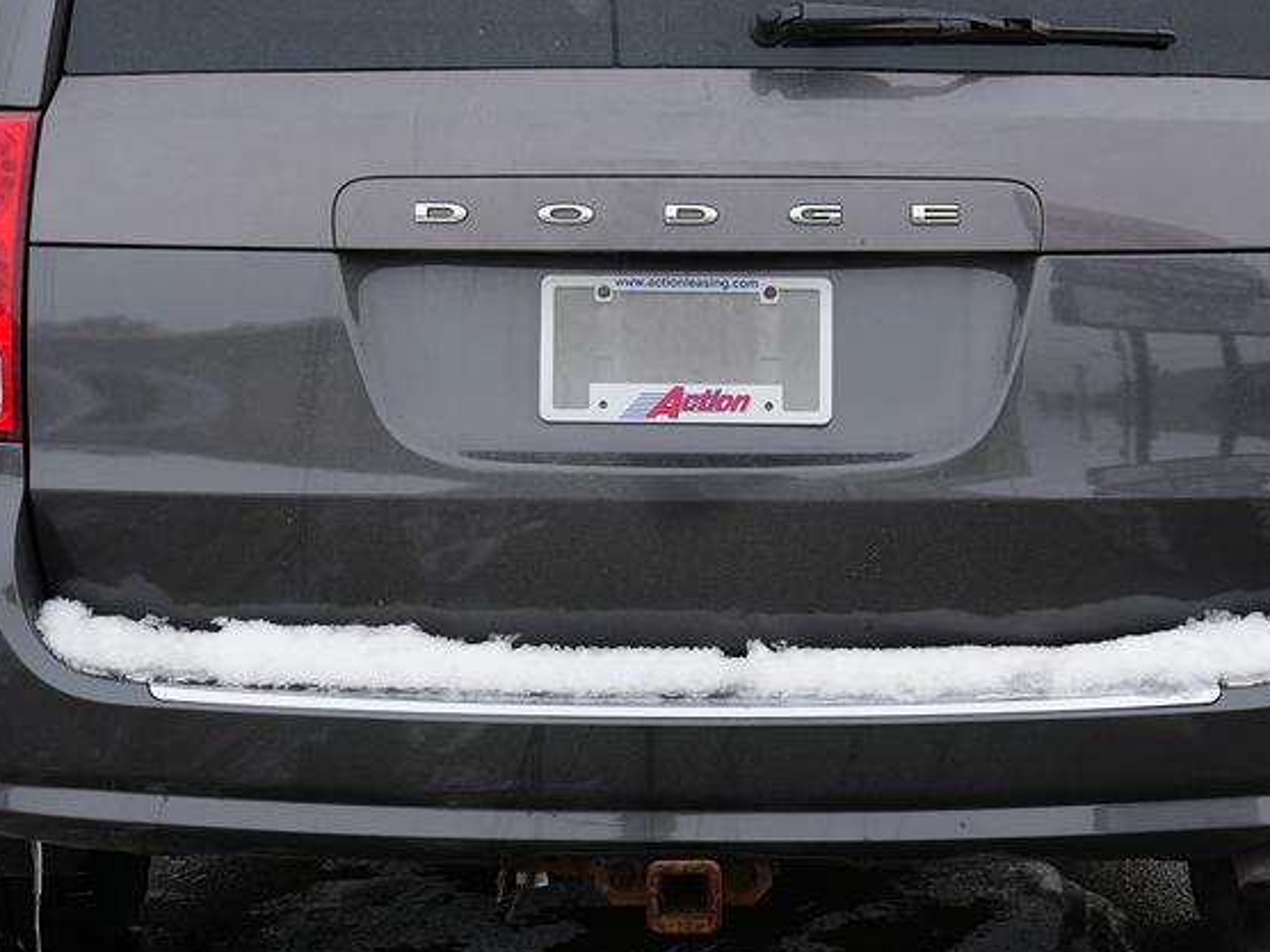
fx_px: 3816
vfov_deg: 14.2
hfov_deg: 18.9
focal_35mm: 104
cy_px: 221
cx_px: 608
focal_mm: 47
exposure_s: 1/200
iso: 100
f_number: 5
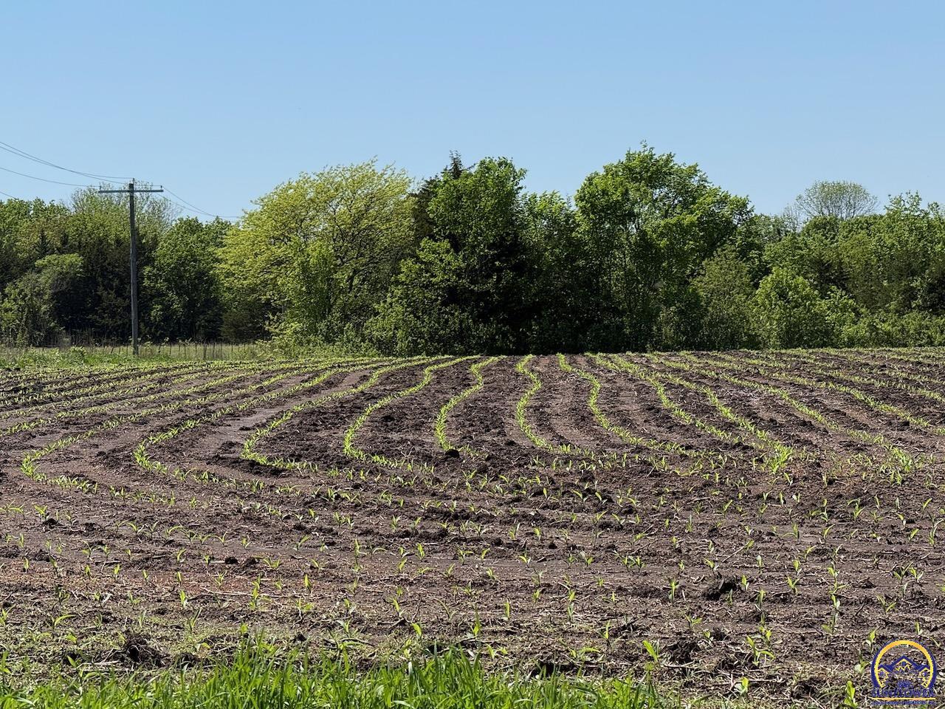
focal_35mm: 120
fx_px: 3276
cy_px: 354
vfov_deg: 12.3
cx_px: 472
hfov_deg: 16.4
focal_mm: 15.66
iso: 64
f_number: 2.8
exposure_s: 1/1818
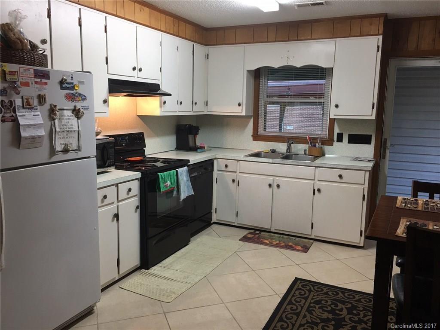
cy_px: 165
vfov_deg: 48.2
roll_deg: -1.6
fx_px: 369
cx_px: 220
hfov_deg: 61.7
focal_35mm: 29
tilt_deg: -8.7
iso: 40
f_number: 2.2
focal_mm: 4.15
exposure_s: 1/15
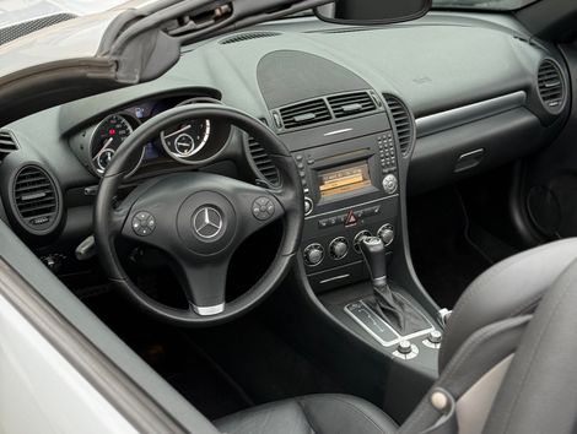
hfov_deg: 39.6
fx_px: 801
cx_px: 288
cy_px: 217
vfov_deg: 30.3
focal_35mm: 48
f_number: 1.78
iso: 200
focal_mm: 6.76
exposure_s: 1/185
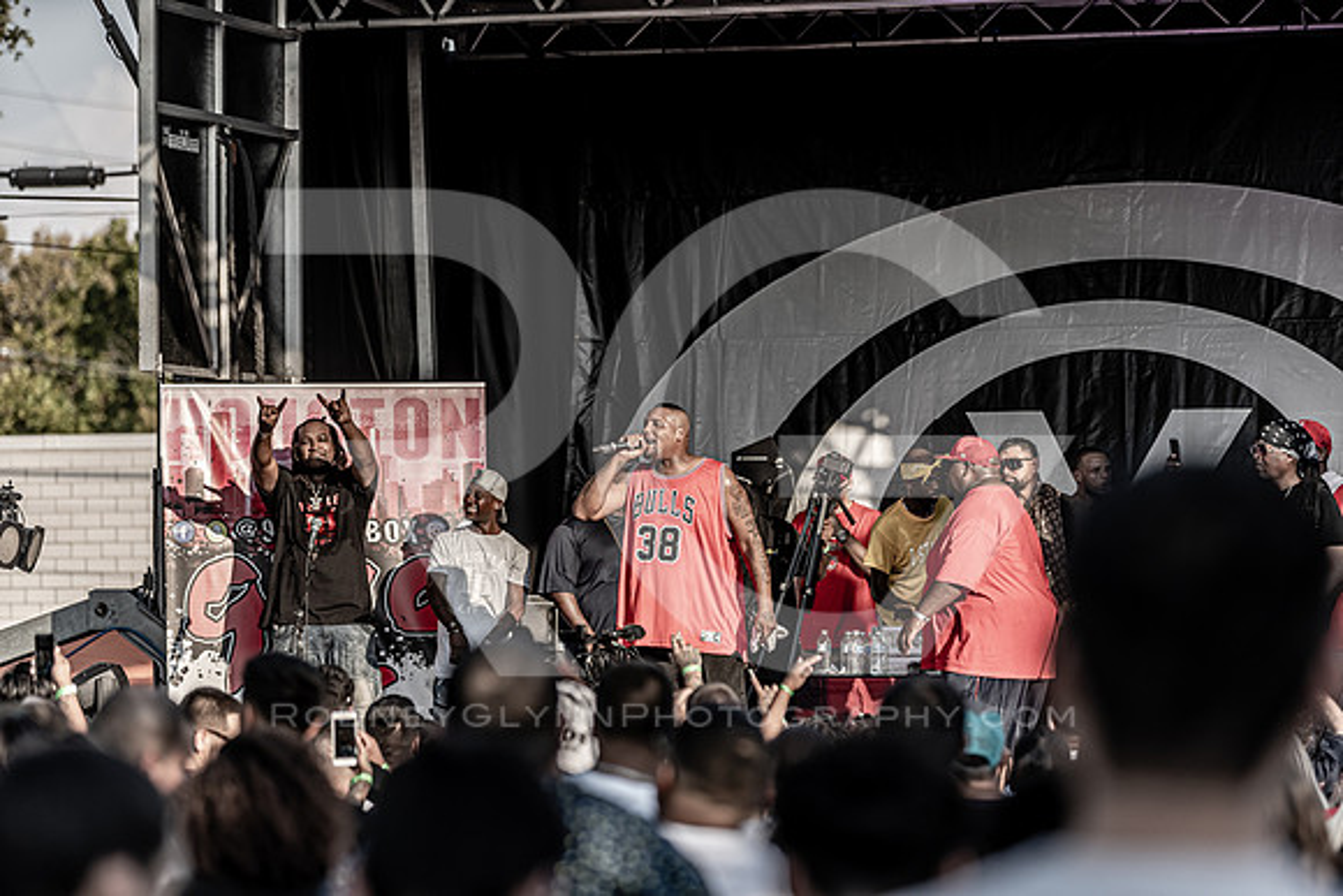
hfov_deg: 13.7
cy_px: 448
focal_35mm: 150
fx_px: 5597
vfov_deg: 9.2
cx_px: 672
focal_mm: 150
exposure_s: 1/1600
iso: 100
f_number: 2.8
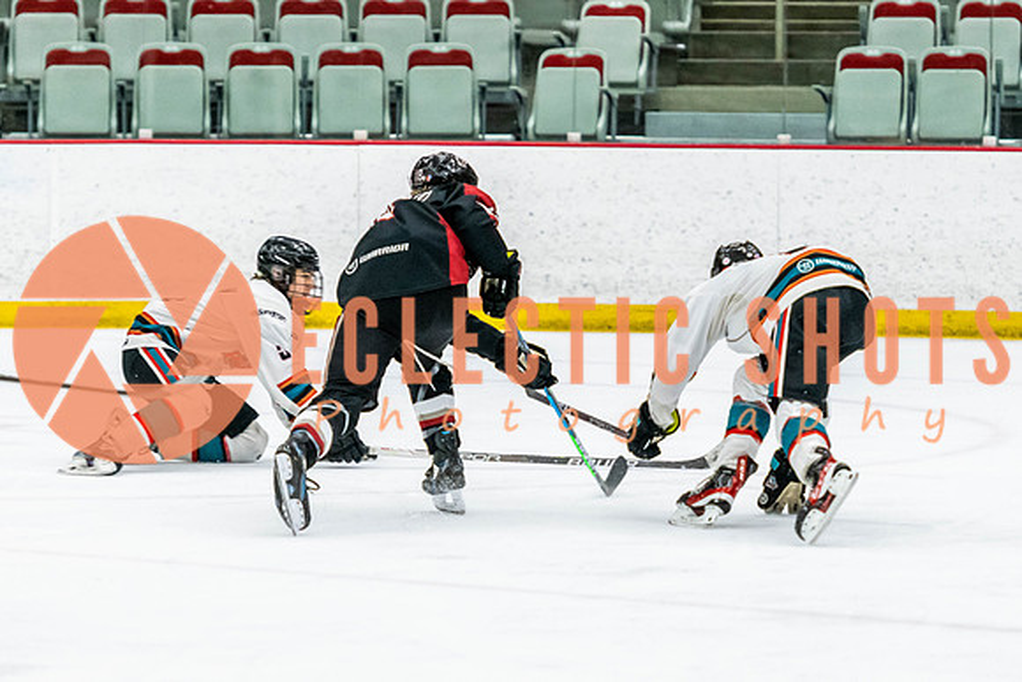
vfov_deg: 5.9
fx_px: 6670
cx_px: 583
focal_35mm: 235
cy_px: 390
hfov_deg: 8.8
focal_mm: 135
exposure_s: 1/640
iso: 2000
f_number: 2.8
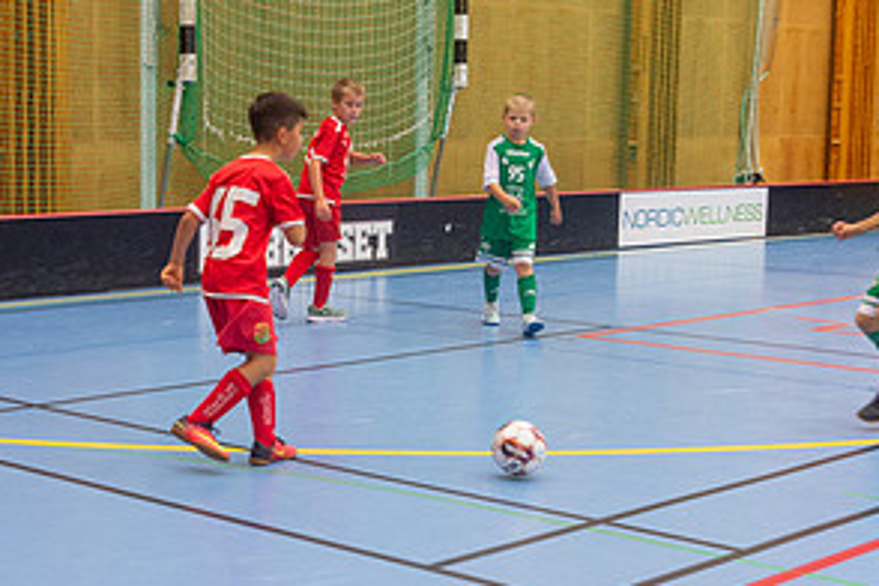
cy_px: 308
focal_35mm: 70
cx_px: 230
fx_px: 1709
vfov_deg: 19.5
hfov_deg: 28.5
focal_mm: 32
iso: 2500
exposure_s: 1/400
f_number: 3.2
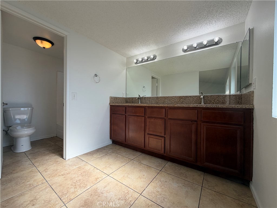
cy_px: 104
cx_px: 138
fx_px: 112
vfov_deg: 85.7
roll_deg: +0.6
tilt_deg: -0.6
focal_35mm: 14
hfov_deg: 102.1
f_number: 2.2
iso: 25
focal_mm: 2.22
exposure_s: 1/120
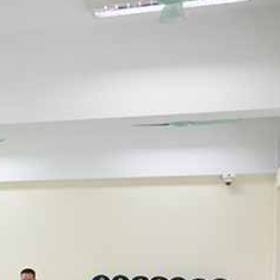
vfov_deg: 21.0
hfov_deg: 19.6
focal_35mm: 78
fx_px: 714
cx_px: -126
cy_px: 314
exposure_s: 1/80
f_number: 5.6
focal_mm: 18
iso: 3200
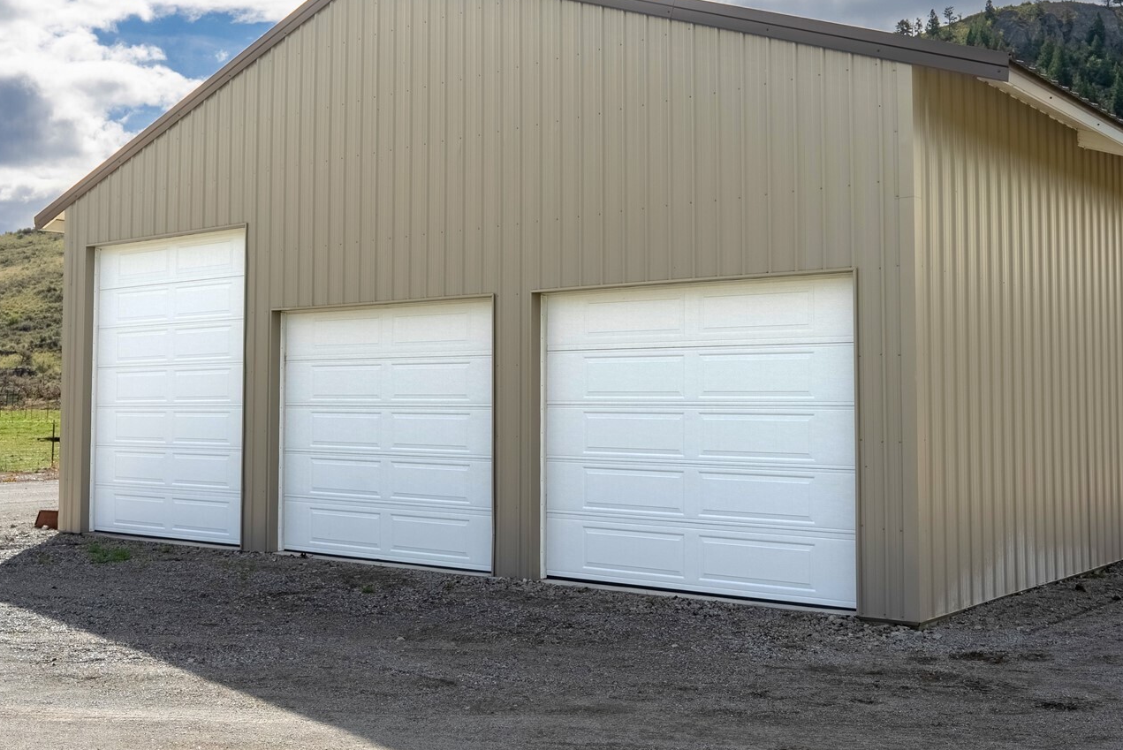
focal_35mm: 40
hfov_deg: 48.0
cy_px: 334
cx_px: 638
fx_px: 1257
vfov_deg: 33.2
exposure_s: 1/5000
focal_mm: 30.2
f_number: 5.6
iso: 100
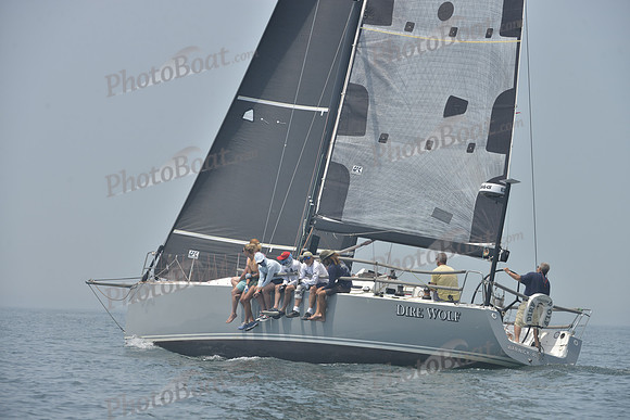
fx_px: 3501
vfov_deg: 6.9
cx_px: 315
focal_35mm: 200
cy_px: 210
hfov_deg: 10.3
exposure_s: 1/1000
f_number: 8
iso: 280
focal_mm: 200
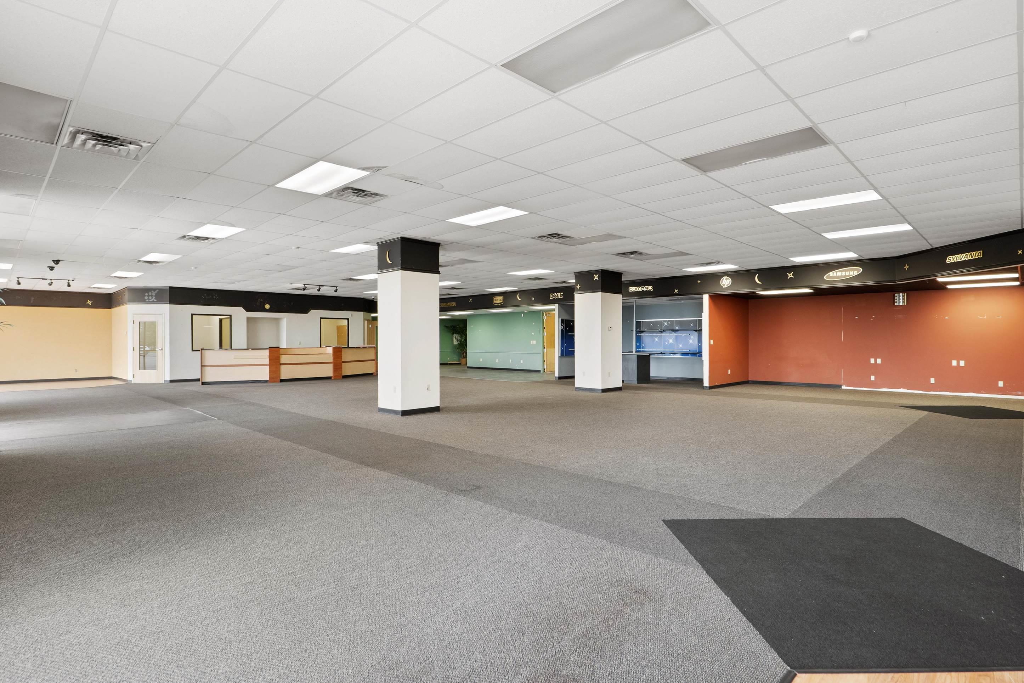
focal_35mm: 17
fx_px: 484
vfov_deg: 70.4
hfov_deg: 93.3
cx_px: 521
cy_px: 324
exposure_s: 1/25
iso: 1250
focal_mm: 16
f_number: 5.6
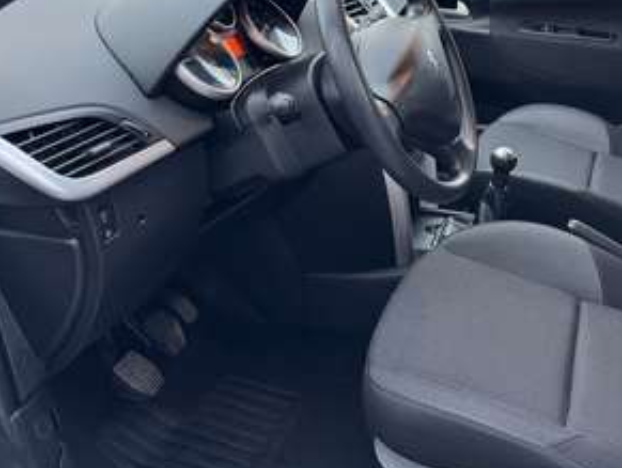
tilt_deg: -21.6
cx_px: 487
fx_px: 756
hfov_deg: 42.9
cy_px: 151
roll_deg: -2.2
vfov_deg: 34.1
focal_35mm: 42
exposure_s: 1/50
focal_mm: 6.86
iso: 250
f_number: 1.78
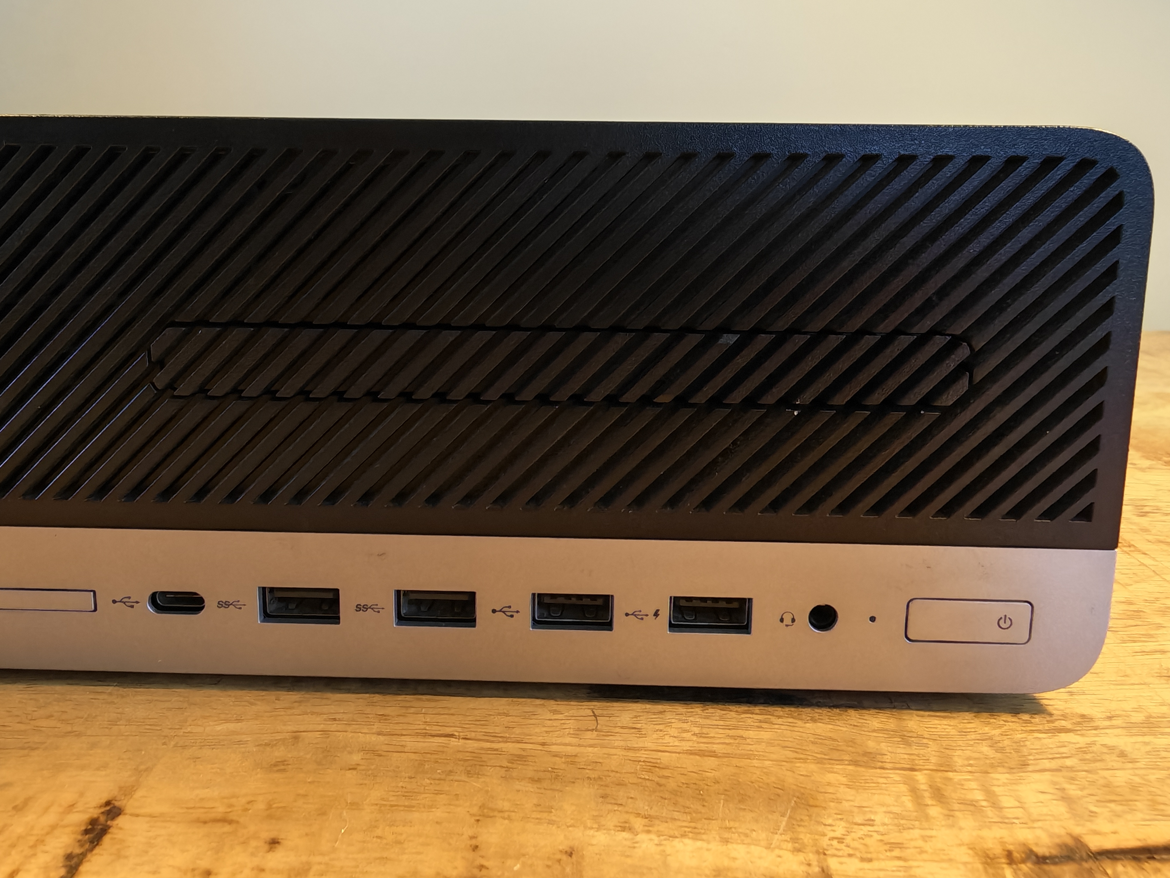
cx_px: 585
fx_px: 777
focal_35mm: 23
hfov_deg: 73.9
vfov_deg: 58.9
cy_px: 439
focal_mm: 1.82
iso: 200
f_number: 2
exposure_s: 1/33
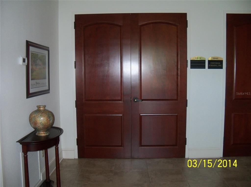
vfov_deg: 40.6
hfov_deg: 52.7
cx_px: 126
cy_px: 94
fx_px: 253
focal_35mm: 35
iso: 200
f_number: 3.5
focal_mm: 6.2
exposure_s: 1/30
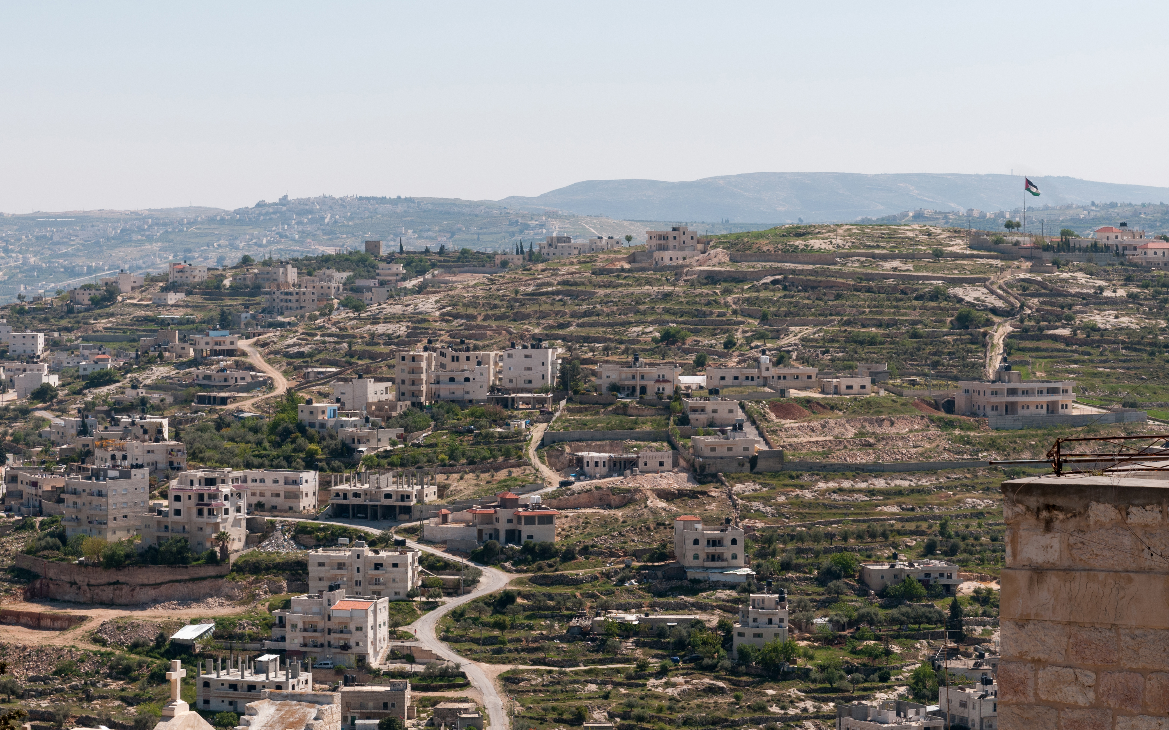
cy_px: 388
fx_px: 3409
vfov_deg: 12.2
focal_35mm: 107
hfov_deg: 19.5
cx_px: 584
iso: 200
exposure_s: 1/400
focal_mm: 70
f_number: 10
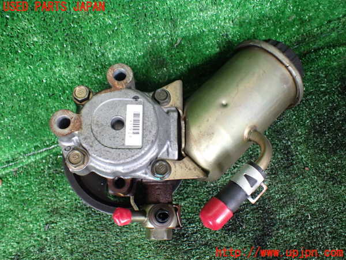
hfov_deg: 60.0
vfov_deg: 46.8
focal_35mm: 30
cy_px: 130
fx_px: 300
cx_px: 173
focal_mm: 5.4
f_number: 2.3
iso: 800
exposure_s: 1/125
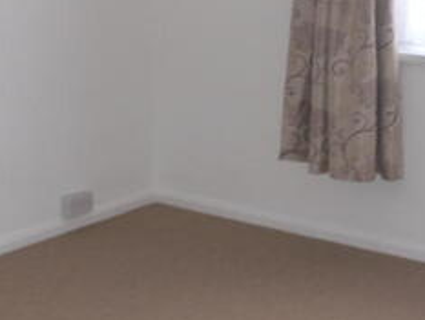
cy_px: 14
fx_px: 1044
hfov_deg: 23.0
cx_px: 238
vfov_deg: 17.1
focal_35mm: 85
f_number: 2.8
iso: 80
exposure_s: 1/60
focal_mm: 6.3
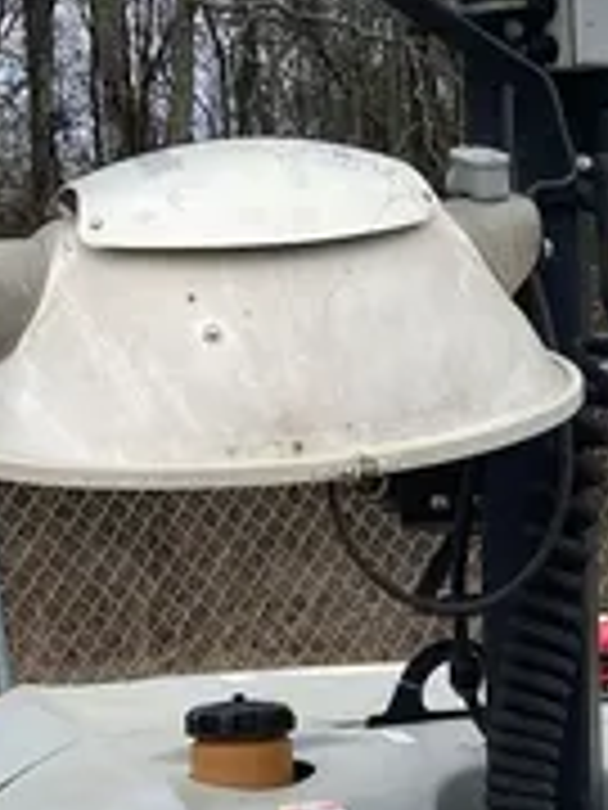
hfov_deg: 12.8
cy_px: 830
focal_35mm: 114
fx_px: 2670
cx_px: 649
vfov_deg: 16.9
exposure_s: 1/93
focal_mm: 3.99
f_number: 1.8
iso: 80
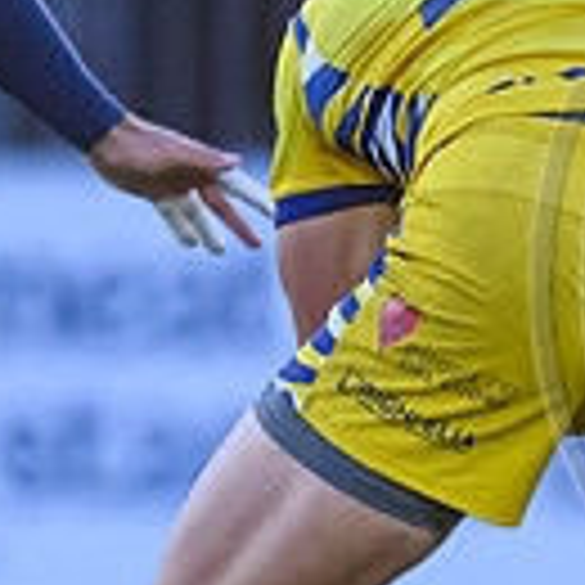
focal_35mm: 4284
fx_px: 81909
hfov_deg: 0.4
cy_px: 309
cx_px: 988
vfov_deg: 0.4
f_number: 4
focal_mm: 560
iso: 3200
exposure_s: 1/2000
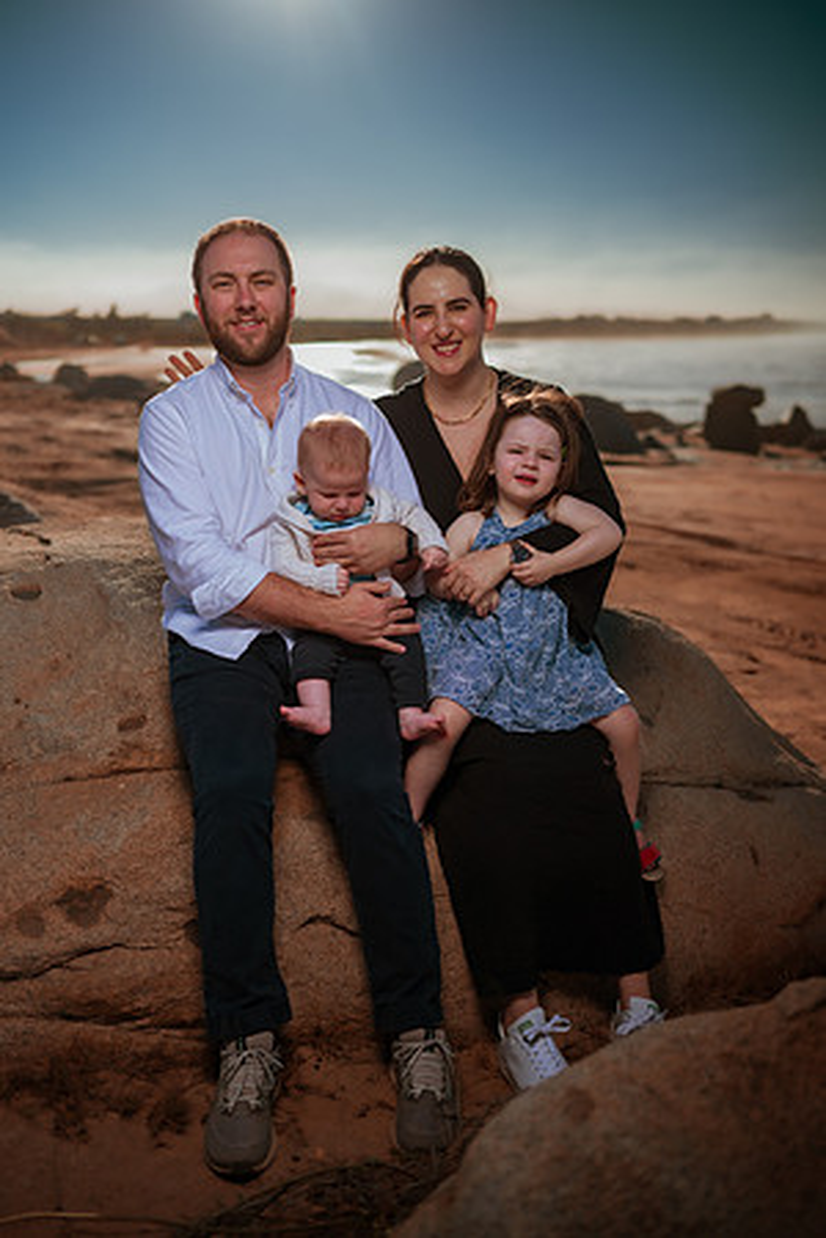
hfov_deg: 37.9
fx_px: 1204
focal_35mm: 35
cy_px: 619
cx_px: 413
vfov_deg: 54.4
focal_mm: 35
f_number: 2
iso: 50
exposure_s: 1/8000
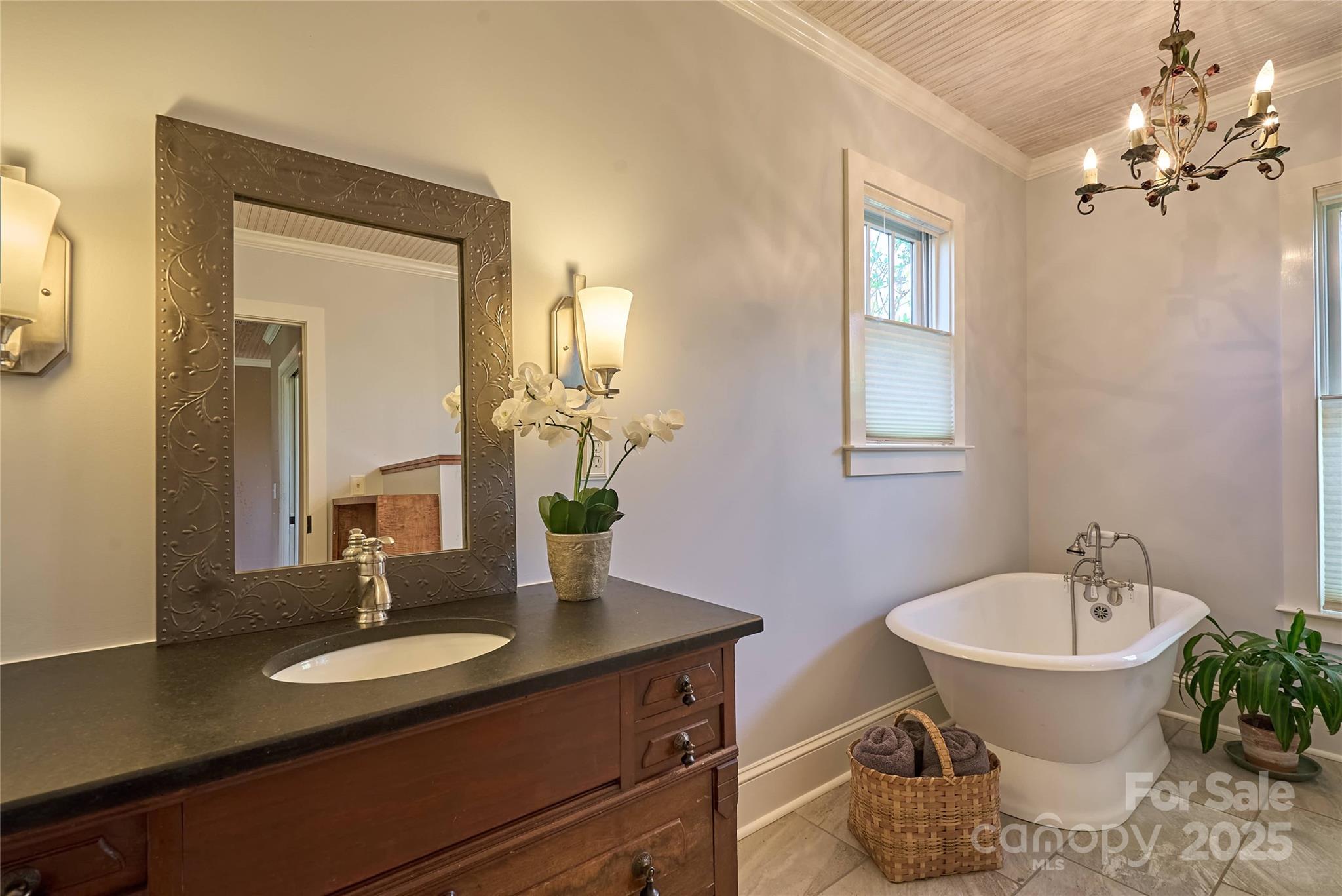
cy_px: 448
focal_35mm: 16
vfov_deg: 73.8
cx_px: 671
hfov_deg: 96.7
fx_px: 597
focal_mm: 16
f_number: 8
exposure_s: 1/40
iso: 800
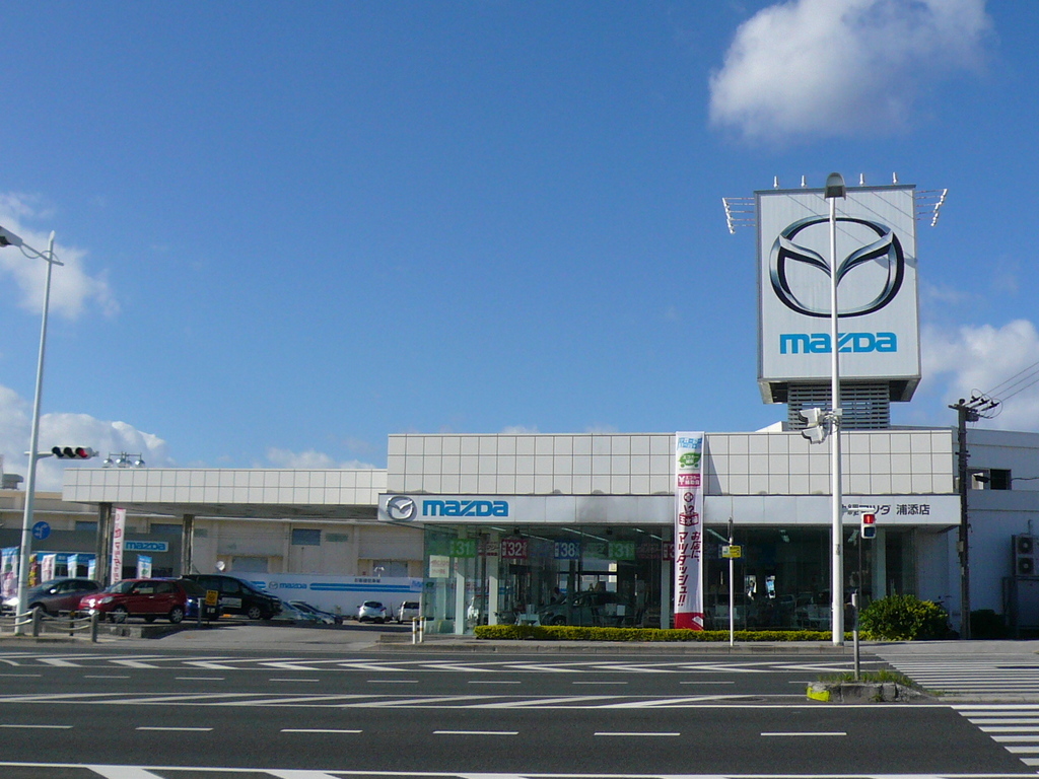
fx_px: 1321
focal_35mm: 44
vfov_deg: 32.9
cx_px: 520
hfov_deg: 42.9
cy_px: 390
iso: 100
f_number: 8
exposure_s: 1/400
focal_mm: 4.7
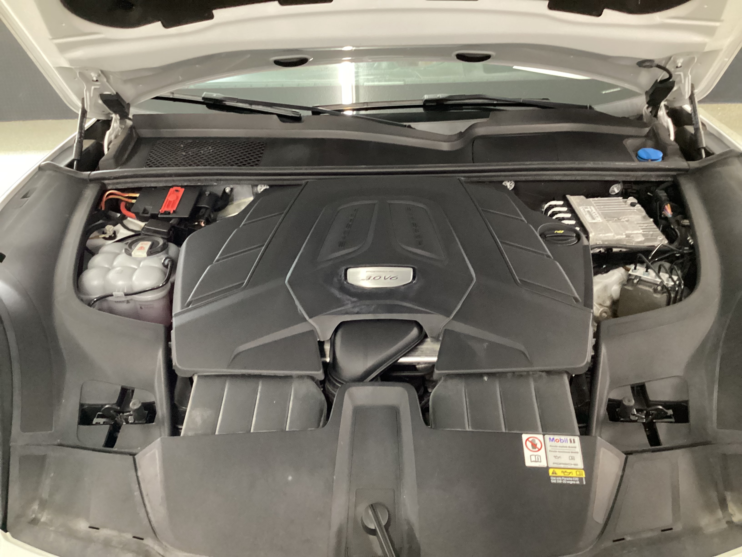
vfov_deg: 45.4
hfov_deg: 58.4
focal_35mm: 31
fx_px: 664
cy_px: 278
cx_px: 371
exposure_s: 1/24
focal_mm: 3.3
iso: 640
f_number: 2.4
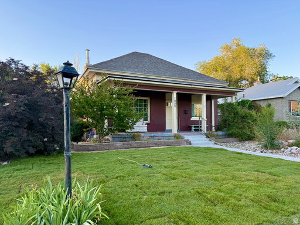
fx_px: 208
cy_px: 112
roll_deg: +0.4
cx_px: 150
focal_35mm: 24
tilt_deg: +3.4
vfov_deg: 56.8
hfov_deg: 71.6
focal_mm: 6.76
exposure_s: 1/423
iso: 100
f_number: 1.78
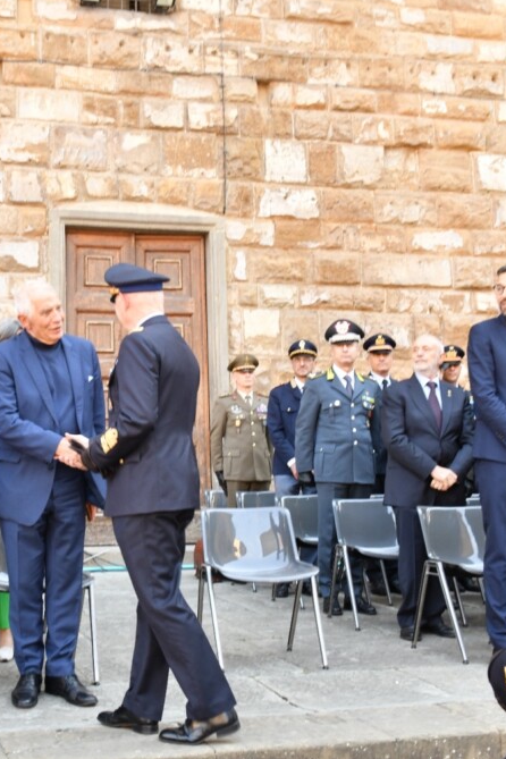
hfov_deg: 26.9
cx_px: 83
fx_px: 1033
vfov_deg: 40.3
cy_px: 378
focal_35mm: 49
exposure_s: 1/100
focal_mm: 32
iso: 500
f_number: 6.3
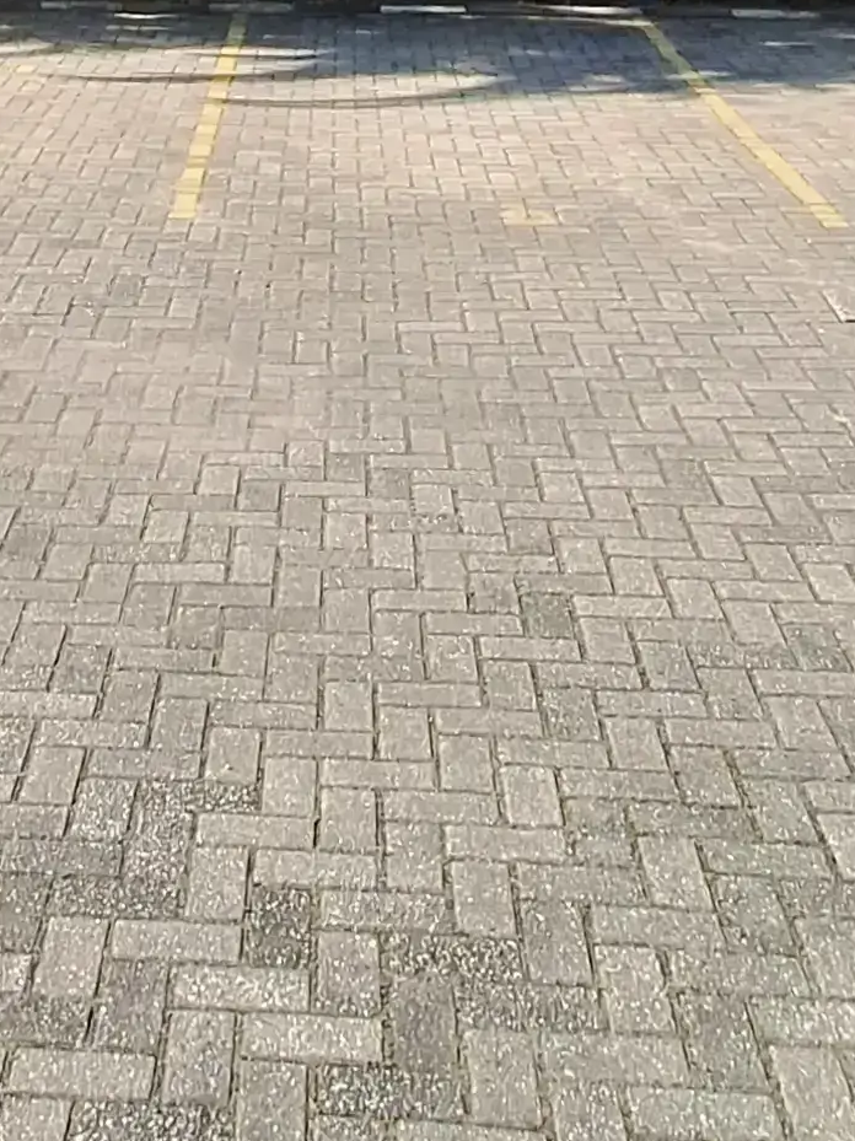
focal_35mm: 56
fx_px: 1846
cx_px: 139
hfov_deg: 25.5
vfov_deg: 23.7
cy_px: -737
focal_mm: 1.74
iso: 40
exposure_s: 1/1323
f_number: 2.2
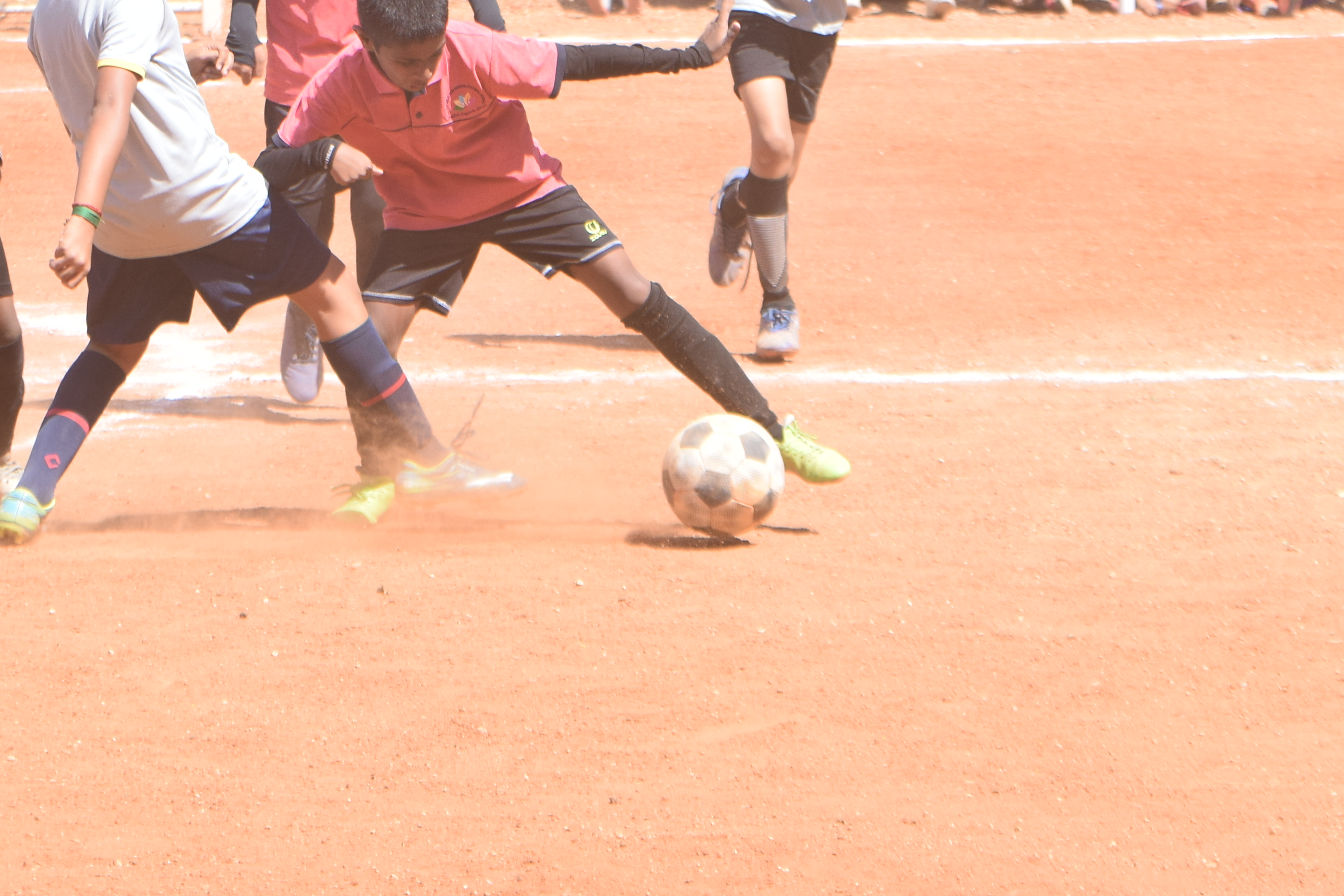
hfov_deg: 8.7
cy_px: 52
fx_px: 8810
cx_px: 482
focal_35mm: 236
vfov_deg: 5.8
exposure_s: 1/800
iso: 320
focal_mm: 78
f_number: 6.3
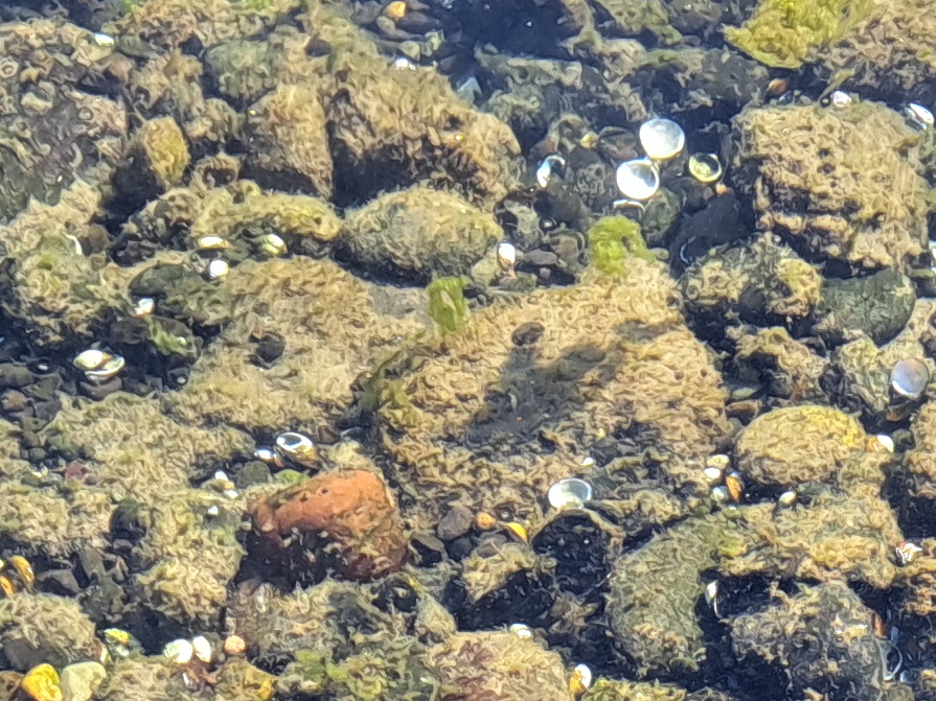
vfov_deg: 11.1
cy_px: 1308
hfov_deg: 15.2
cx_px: 1184
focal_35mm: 124
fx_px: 3352
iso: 50
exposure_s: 1/120
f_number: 1.8
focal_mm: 5.23
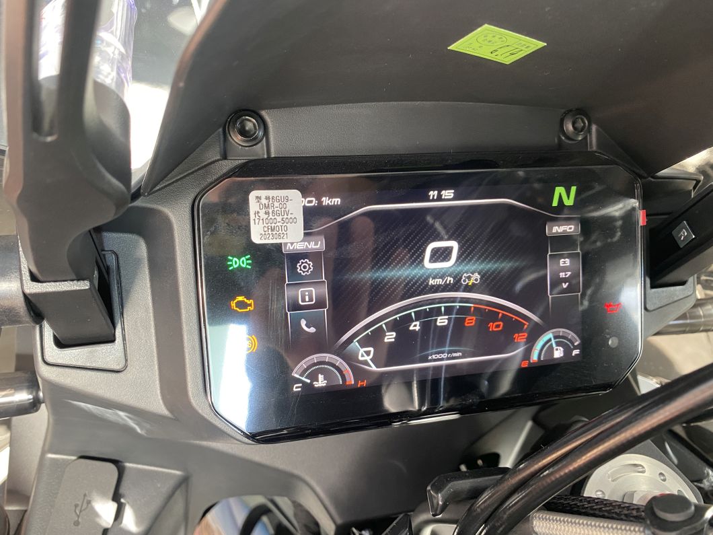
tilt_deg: -37.3
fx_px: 536
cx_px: 356
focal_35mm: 26
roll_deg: -20.6
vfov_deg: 53.1
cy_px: 268
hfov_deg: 67.3
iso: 200
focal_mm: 4.25
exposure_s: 1/60
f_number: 1.8
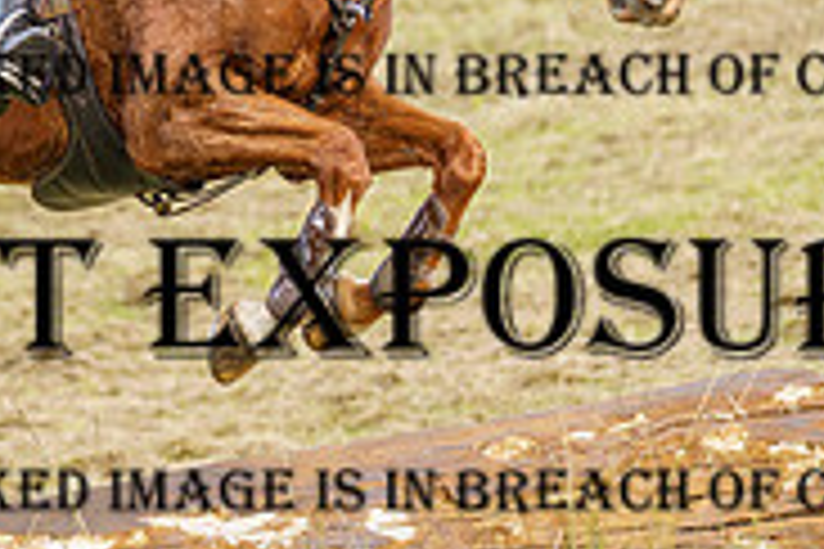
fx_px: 8972
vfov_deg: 3.5
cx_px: 192
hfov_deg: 5.3
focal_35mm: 392
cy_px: -20
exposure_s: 1/1600
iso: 1000
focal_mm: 118
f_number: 2.8
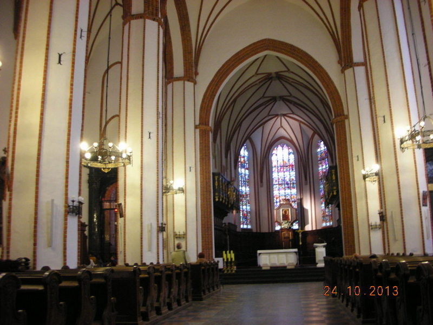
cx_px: 216
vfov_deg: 40.7
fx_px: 438
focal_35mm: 35
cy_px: 162
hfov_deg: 52.6
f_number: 3
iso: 200
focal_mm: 5.8
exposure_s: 1/2.8
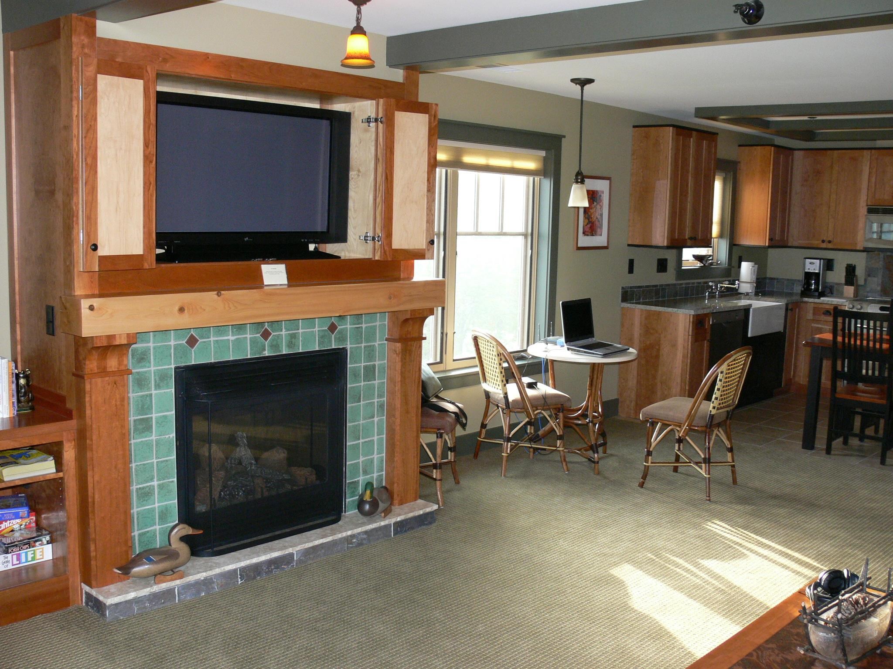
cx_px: 446
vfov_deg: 40.7
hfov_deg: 52.6
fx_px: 903
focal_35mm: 35
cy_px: 334
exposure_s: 1/30
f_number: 3.6
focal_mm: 7.4
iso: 200
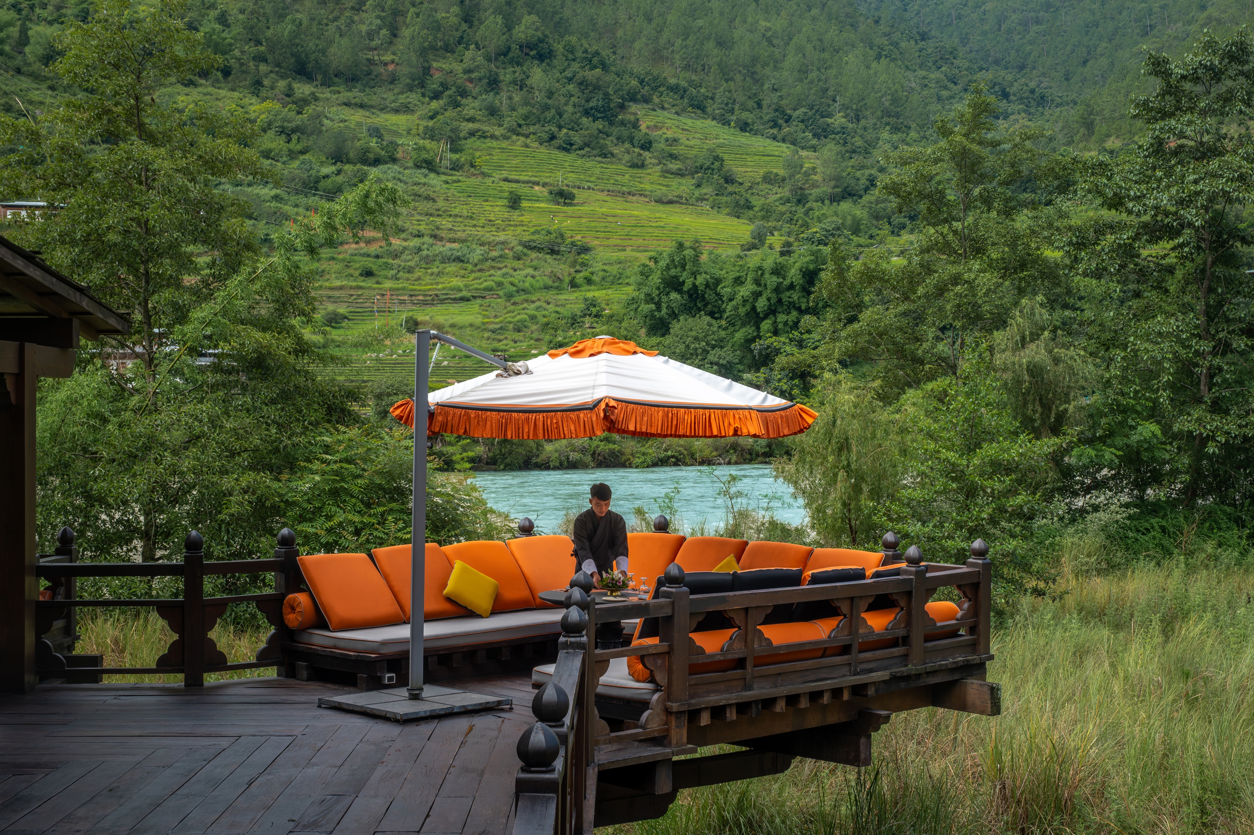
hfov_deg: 38.9
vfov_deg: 26.5
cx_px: 627
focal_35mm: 51
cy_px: 418
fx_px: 1776
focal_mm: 34.2
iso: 200
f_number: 10
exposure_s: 1/110
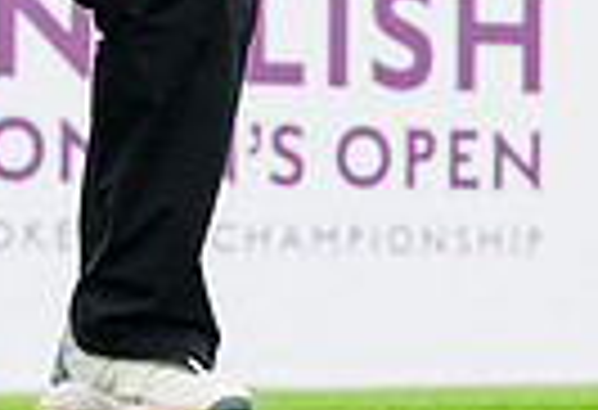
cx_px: 344
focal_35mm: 327
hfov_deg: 6.3
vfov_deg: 4.2
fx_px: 5476
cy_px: -468
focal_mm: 70
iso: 1000
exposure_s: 1/500
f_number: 3.5
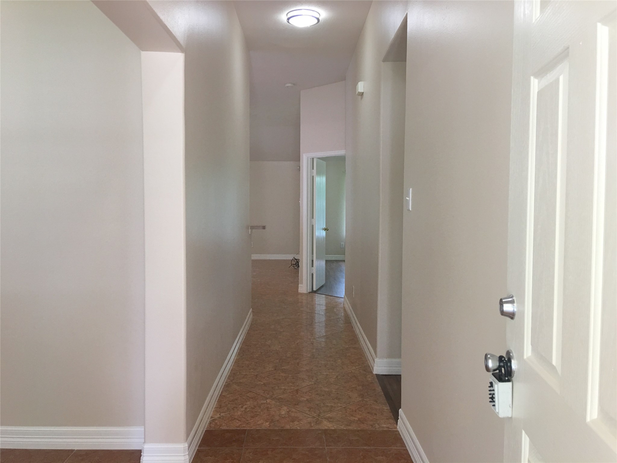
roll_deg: -0.9
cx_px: 308
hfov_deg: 61.7
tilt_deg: -2.0
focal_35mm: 29
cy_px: 232
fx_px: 517
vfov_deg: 48.2
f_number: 2.2
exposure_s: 1/30
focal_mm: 4.15
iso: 32
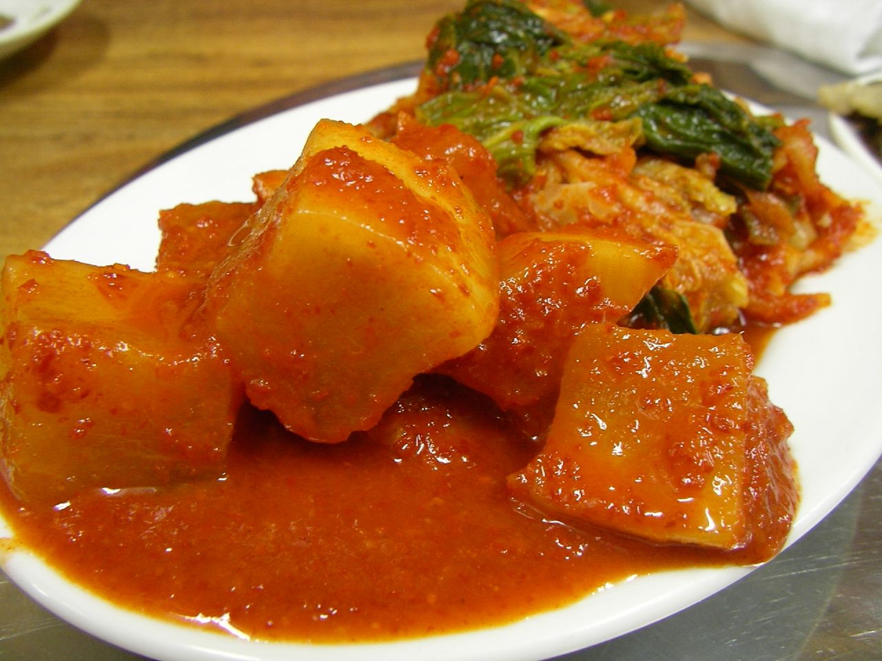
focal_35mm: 38
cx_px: 441
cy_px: 330
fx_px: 968
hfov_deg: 49.0
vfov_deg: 37.7
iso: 100
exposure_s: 1/9.9
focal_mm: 6
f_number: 2.9
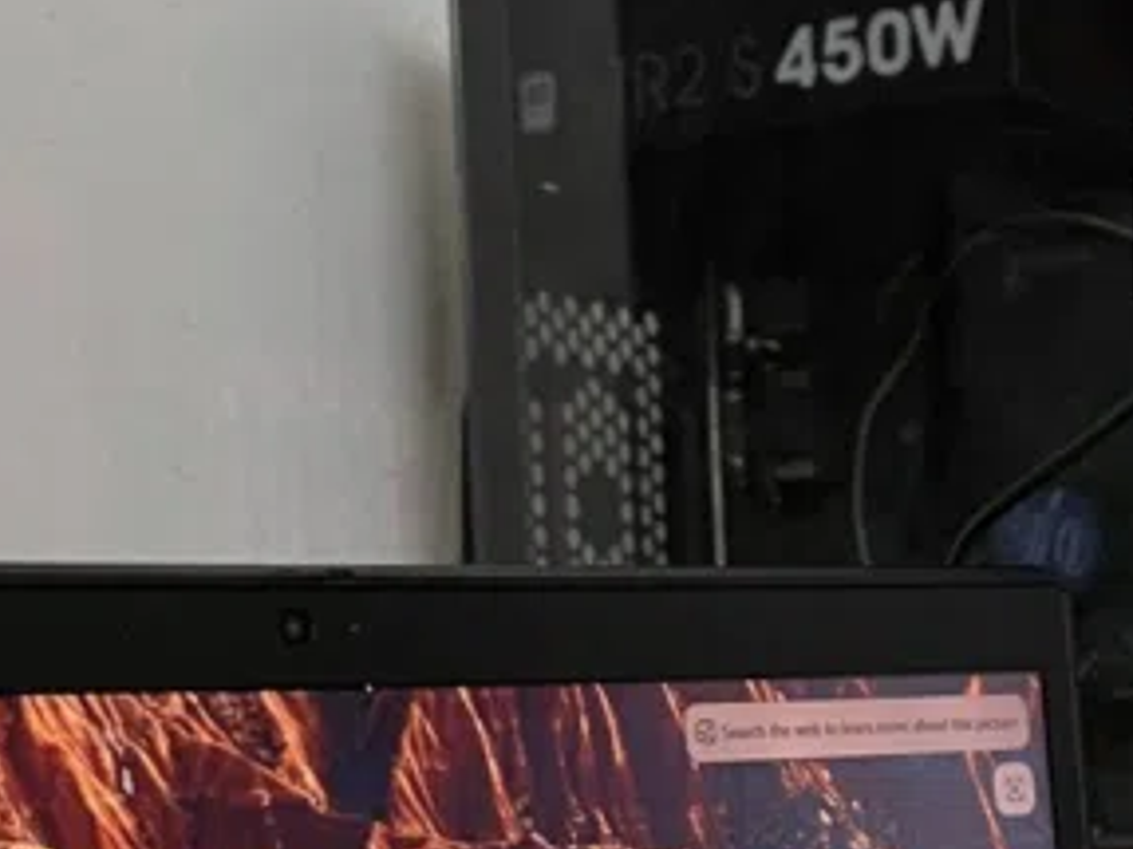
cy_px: 877
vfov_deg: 24.0
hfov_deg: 33.2
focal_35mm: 58
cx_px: 545
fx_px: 1898
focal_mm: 5.7
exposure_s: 1/39
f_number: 1.5
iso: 640
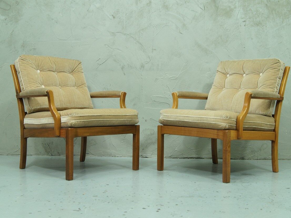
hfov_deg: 38.9
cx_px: 139
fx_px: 412
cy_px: 109
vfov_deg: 29.7
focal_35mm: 49
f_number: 6.3
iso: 400
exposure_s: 1/13
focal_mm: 30
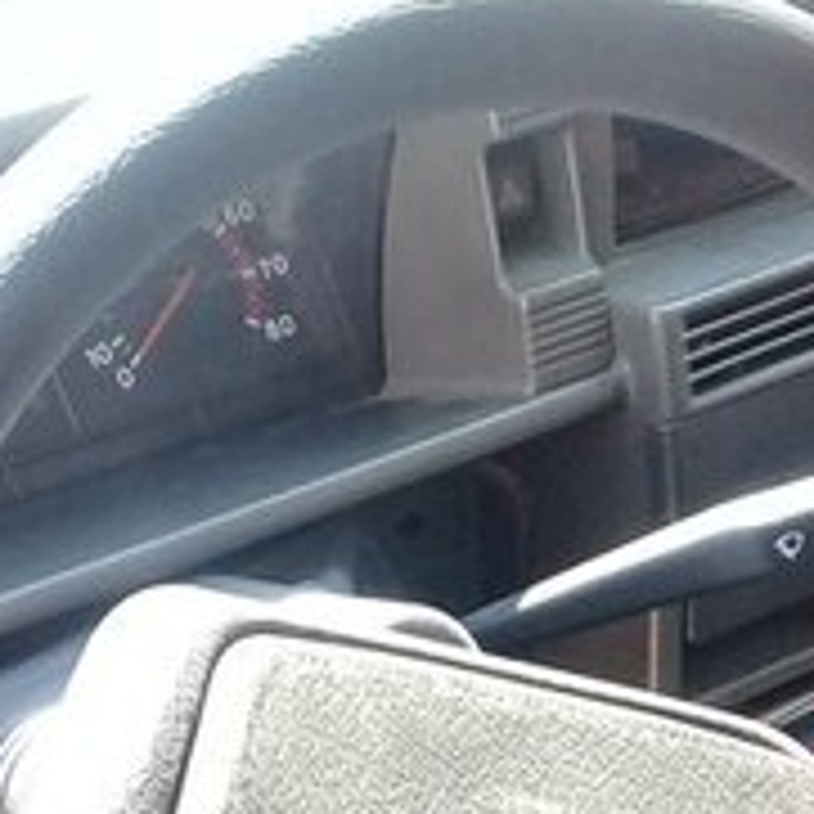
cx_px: 279
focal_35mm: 100
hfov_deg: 17.4
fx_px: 2660
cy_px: 1005
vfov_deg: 16.6
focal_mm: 3.3
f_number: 2.2
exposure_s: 1/100
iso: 125
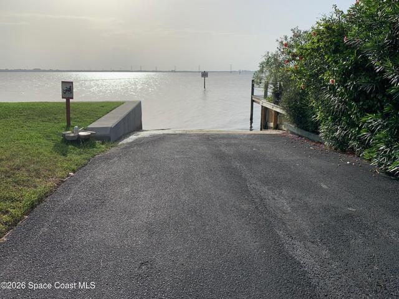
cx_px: 200
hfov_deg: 67.3
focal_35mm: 26
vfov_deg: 53.1
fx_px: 300
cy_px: 150
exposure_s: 1/5714
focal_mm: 4.25
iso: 25
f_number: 1.8
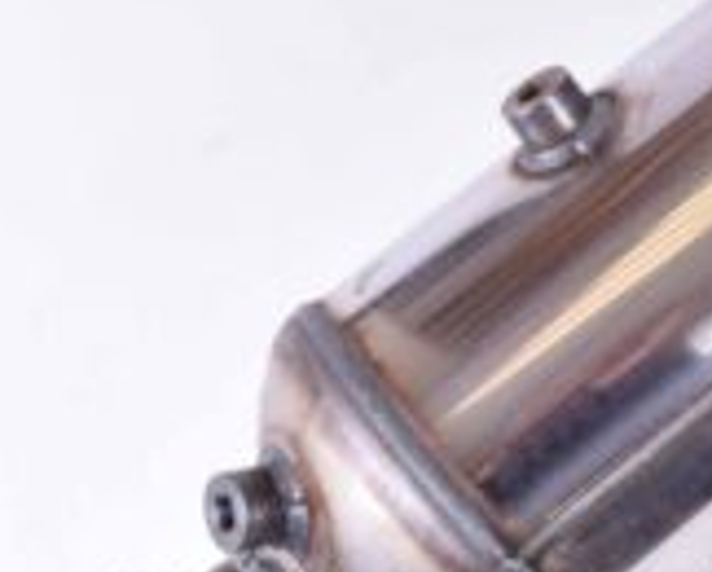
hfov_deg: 12.3
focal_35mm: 146
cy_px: 202
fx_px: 3080
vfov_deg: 10.6
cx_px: 1204
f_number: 16
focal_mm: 28
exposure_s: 1/60
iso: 400
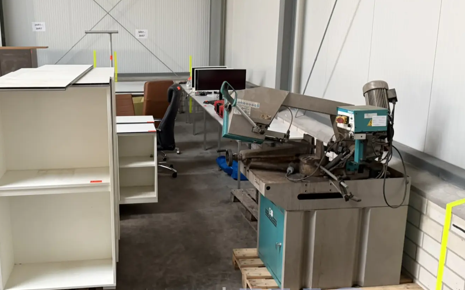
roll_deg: +1.2
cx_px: 167
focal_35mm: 37
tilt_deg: -13.1
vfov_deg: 34.4
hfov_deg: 52.0
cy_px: 137
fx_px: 469
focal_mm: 6.76
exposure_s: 1/60
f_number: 1.78
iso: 400
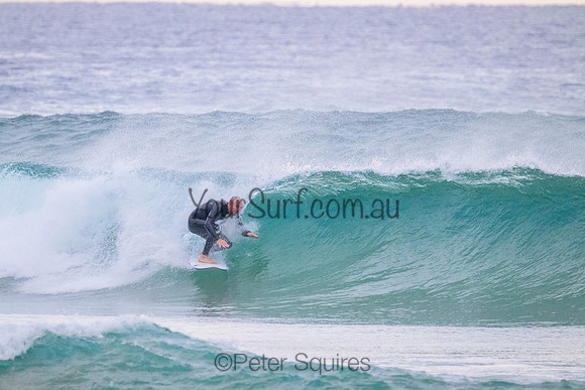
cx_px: 292
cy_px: 195
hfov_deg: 2.6
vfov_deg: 1.7
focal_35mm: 800
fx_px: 13002
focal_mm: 800
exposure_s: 1/320
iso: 9000
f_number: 11
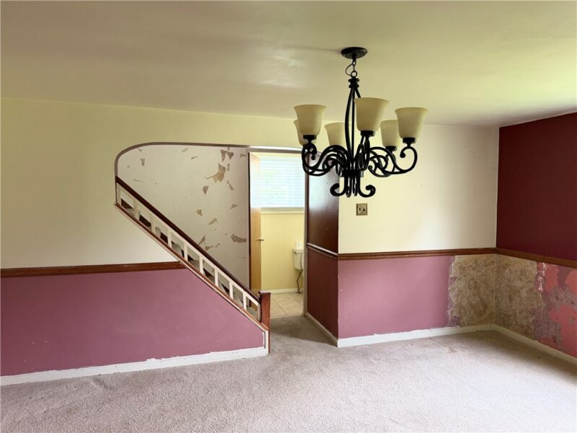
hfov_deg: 71.6
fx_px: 400
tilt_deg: -3.6
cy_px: 216
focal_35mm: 24
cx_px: 288
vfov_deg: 56.8
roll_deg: +0.7
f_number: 1.78
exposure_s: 1/84
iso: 200
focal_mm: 6.76
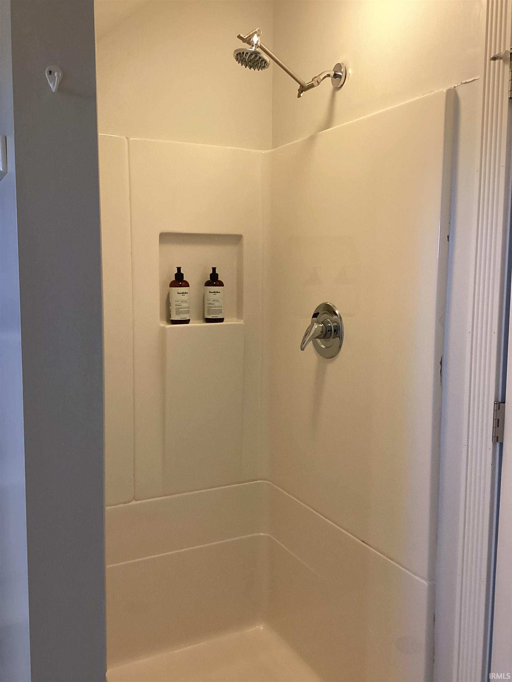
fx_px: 611
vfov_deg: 58.4
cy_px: 341
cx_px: 256
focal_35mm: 31
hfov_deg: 45.4
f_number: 2.4
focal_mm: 3.3
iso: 200
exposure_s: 1/60
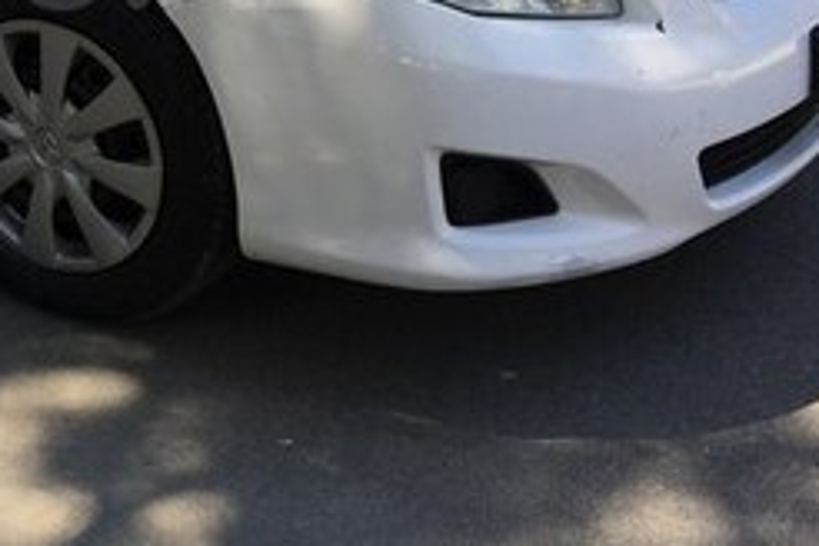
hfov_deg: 23.9
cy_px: -42
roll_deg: +2.2
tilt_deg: -17.2
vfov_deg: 16.4
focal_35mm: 81
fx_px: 1843
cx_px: -3
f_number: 2.2
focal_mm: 4.15
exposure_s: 1/190
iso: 25
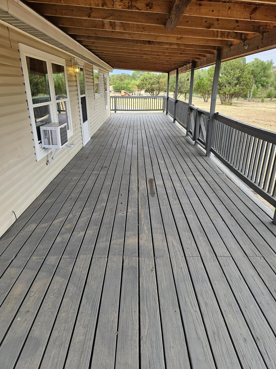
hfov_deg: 58.9
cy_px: 184
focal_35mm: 23
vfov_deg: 73.9
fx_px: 245
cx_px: 138
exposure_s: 1/180
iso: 50
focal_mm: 6.3
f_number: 1.7
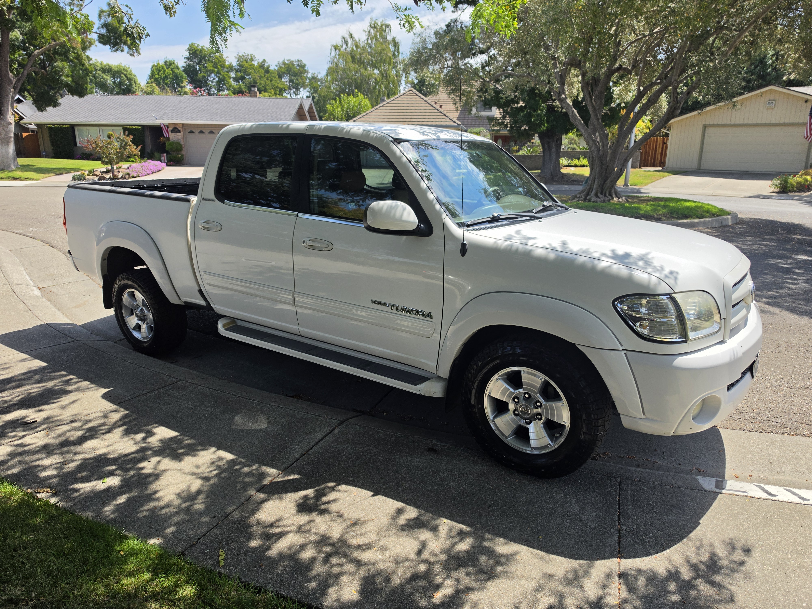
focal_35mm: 23
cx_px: 406
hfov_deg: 73.9
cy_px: 304
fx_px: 540
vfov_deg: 58.9
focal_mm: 6.5
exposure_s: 1/6806
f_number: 1.4
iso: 64
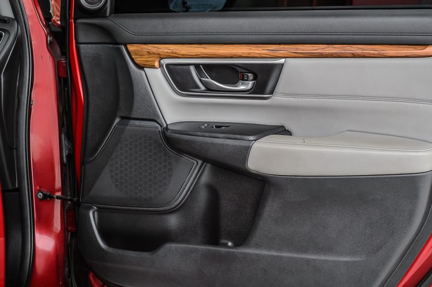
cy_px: 148
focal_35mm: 101
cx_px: 260
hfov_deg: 20.2
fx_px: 1211
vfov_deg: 13.5
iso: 400
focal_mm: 70
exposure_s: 1/80
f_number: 4
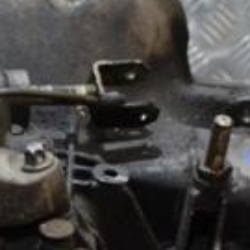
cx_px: -13
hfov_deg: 8.8
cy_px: 239
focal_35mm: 198
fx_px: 1617
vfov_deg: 8.8
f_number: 5
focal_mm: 35
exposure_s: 1/30
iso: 1600
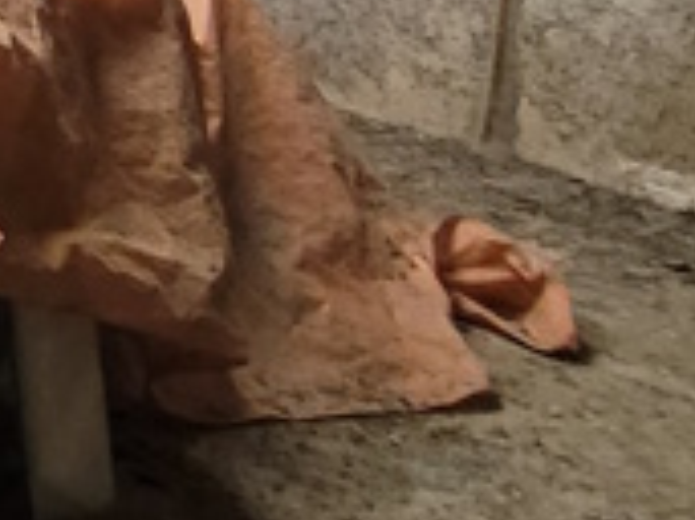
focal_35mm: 85
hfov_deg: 17.9
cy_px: -536
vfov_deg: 14.3
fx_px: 1705
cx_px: -593
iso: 640
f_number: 2.2
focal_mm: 1.74
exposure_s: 1/25
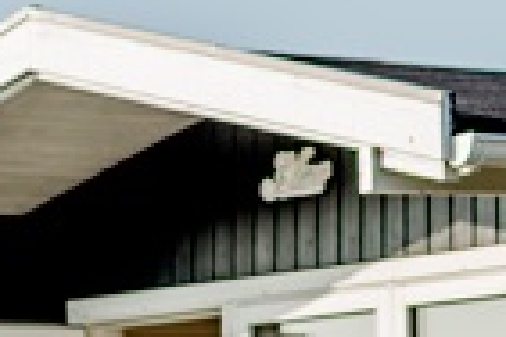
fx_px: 5931
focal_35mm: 422
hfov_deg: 4.9
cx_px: 345
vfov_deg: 3.3
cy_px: 296
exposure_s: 1/2500
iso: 200
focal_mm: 85
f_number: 2.8
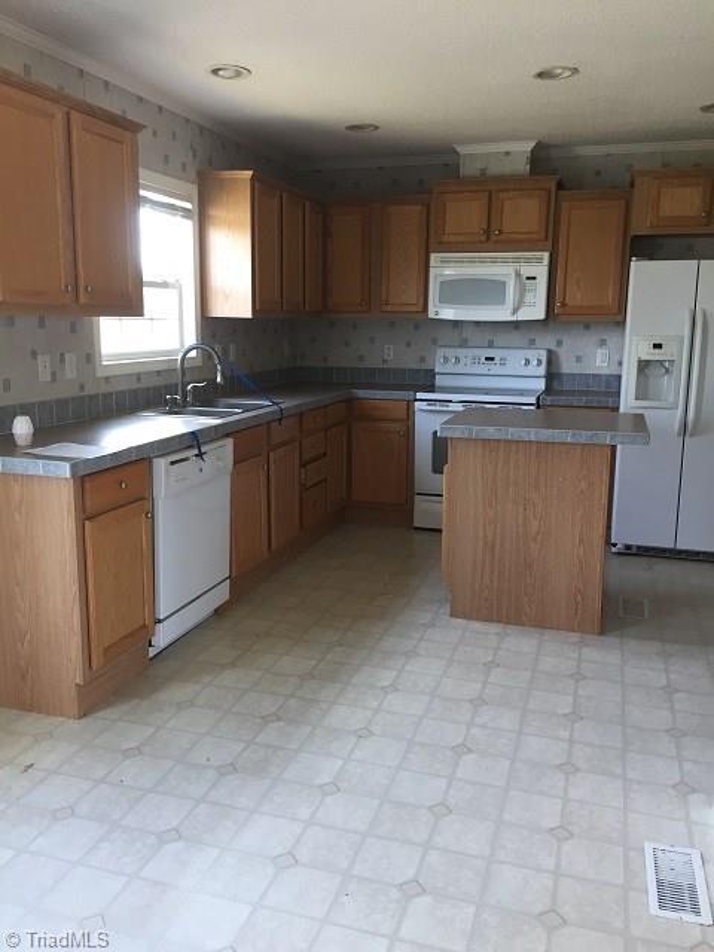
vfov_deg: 61.7
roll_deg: -1.5
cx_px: 357
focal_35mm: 29
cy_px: 476
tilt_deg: -11.2
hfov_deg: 48.2
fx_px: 798
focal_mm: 4.15
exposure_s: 1/30
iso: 64
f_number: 2.2
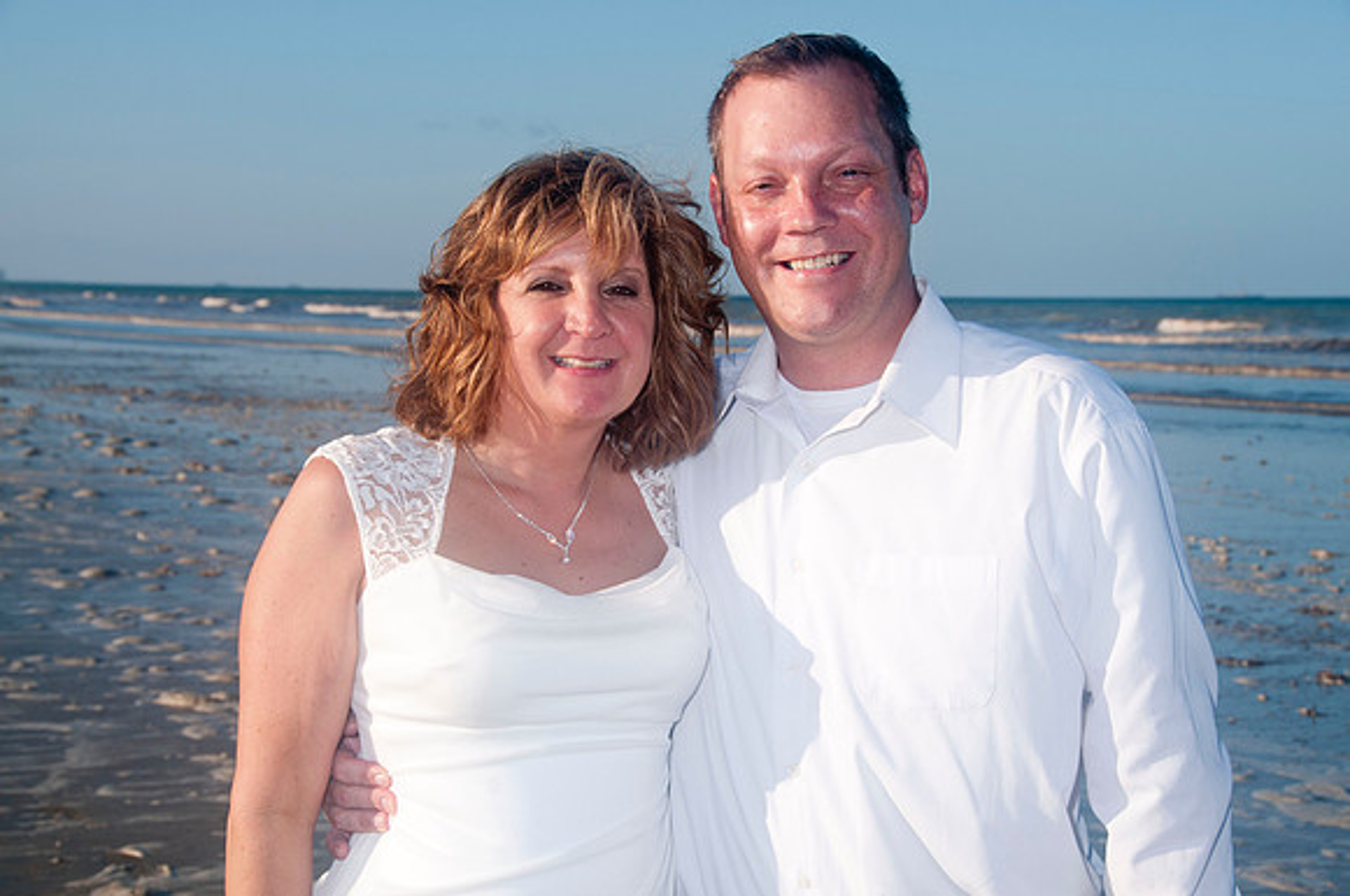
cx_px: 675
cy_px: 448
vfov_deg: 17.4
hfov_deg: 26.0
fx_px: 2921
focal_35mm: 78
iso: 100
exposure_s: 1/250
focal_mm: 52
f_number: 11
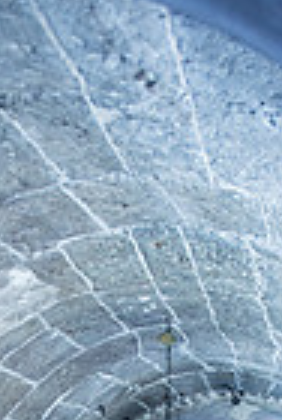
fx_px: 900
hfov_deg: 17.8
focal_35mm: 77
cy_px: 639
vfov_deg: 21.7
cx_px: 156
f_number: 2.8
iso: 1600
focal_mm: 24
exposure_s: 1/20
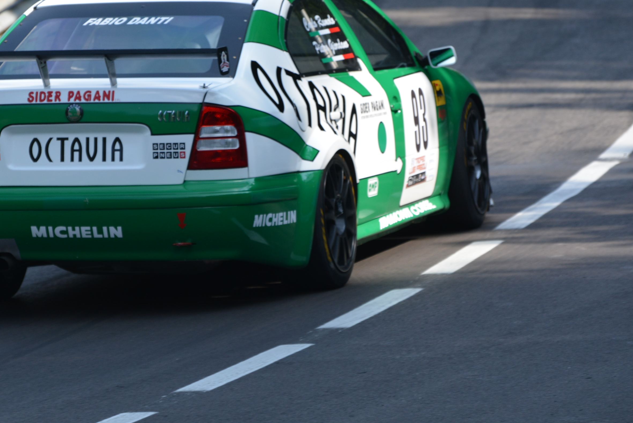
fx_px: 6035
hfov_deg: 6.0
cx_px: 255
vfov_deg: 4.0
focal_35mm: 343
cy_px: 196
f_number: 5
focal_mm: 180
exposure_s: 1/1250
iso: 400
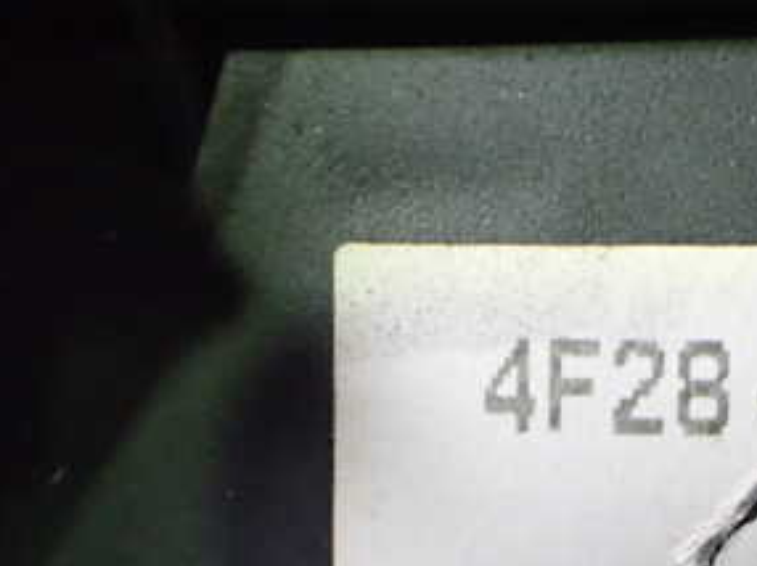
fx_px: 1377
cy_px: 529
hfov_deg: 29.3
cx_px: 699
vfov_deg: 22.6
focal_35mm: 63
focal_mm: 5.4
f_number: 2.3
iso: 800
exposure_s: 1/50
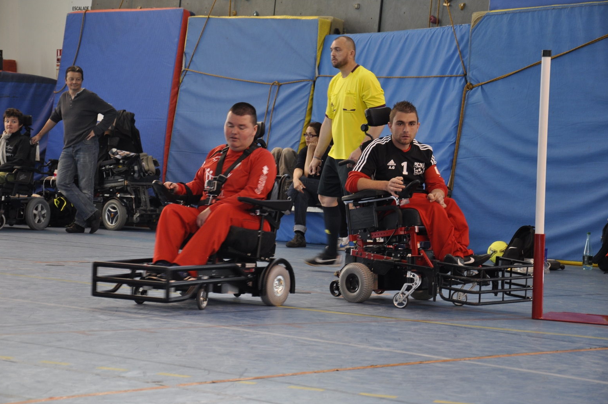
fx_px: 1721
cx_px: 298
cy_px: 200
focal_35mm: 102
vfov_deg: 13.4
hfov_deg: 20.0
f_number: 5.3
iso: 500
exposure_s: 1/60
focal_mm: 66
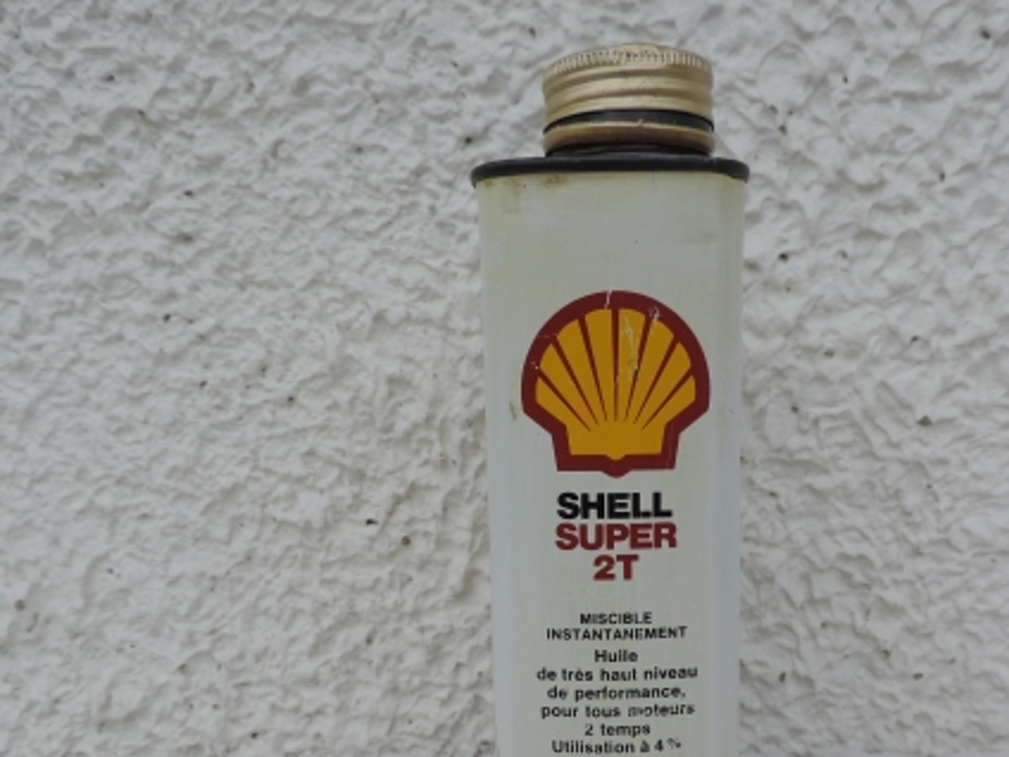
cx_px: 600
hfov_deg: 53.6
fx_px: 991
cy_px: 531
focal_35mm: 34
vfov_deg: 41.0
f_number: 3
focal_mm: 4.3
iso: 80
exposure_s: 1/640
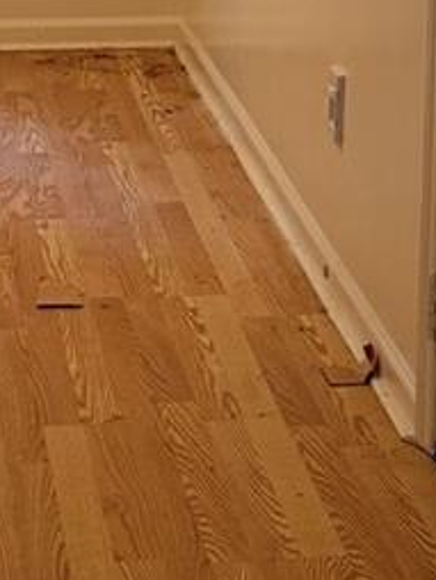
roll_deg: -0.5
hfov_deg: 10.2
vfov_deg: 13.5
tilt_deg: -14.1
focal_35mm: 145
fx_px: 2431
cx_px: 158
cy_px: 130
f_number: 1.78
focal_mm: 6.76
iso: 250
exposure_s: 1/60
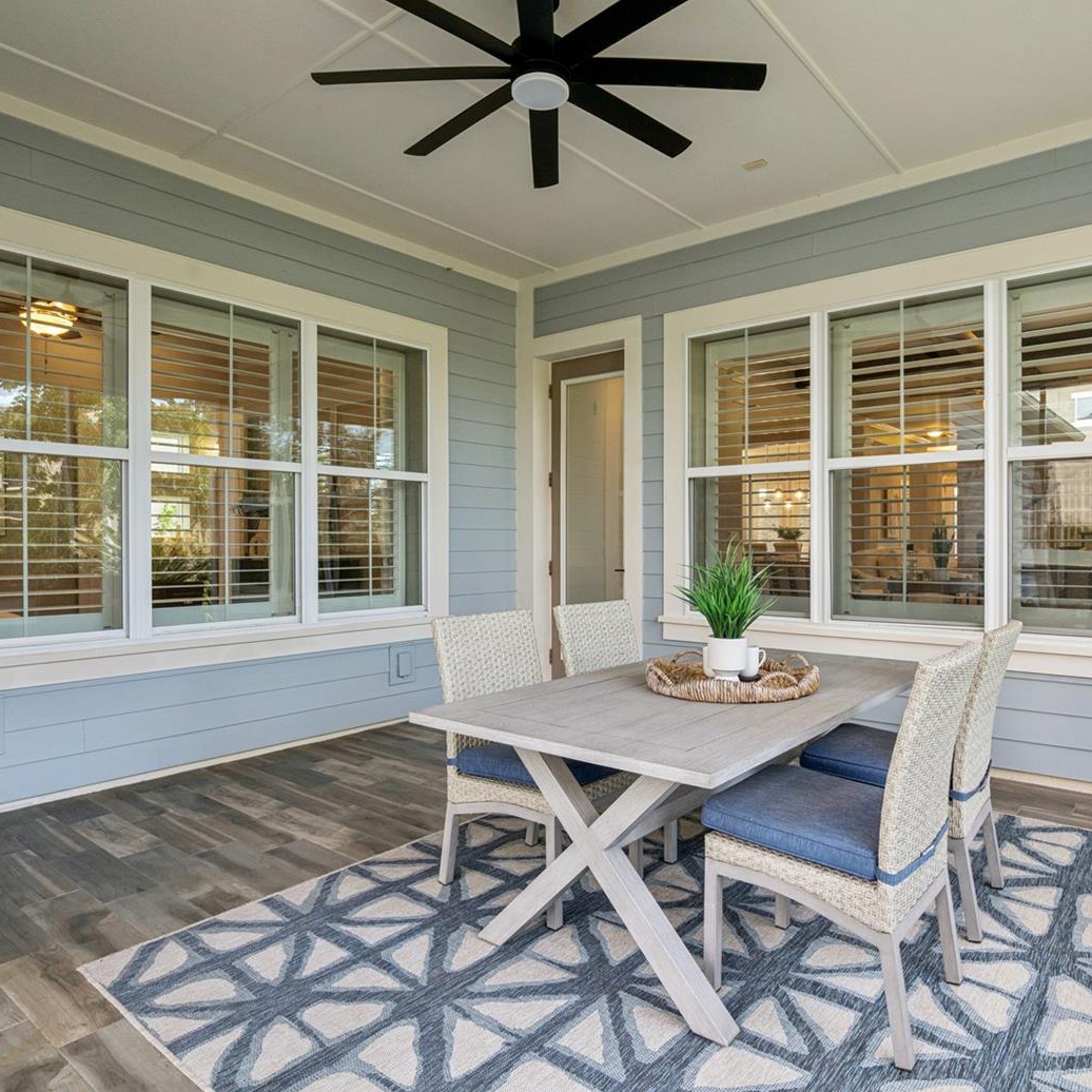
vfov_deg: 72.1
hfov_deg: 71.9
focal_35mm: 21
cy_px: 544
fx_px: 749
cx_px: 602
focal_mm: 16
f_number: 14
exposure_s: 1/10
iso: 500
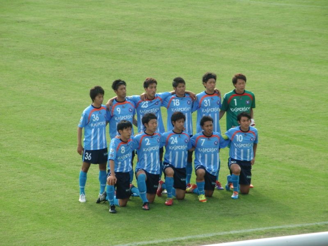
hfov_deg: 9.9
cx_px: 164
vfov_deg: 7.5
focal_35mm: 199
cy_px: 123
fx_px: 1886
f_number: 5.2
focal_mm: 35.7
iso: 80
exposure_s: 1/200
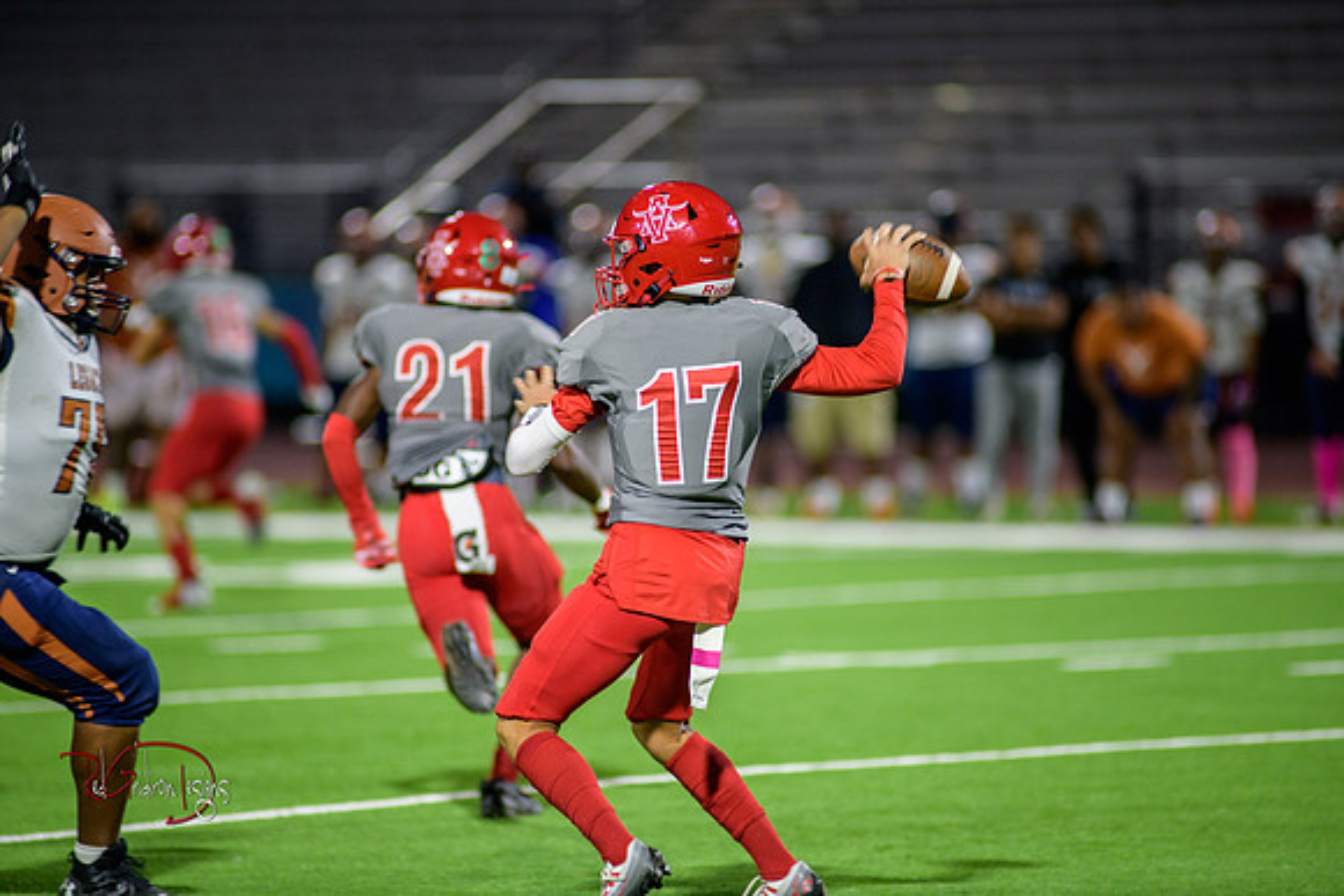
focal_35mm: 300
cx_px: 672
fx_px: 11202
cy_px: 448
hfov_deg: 6.9
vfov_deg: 4.6
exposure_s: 1/250
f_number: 2.8
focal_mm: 300
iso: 1250
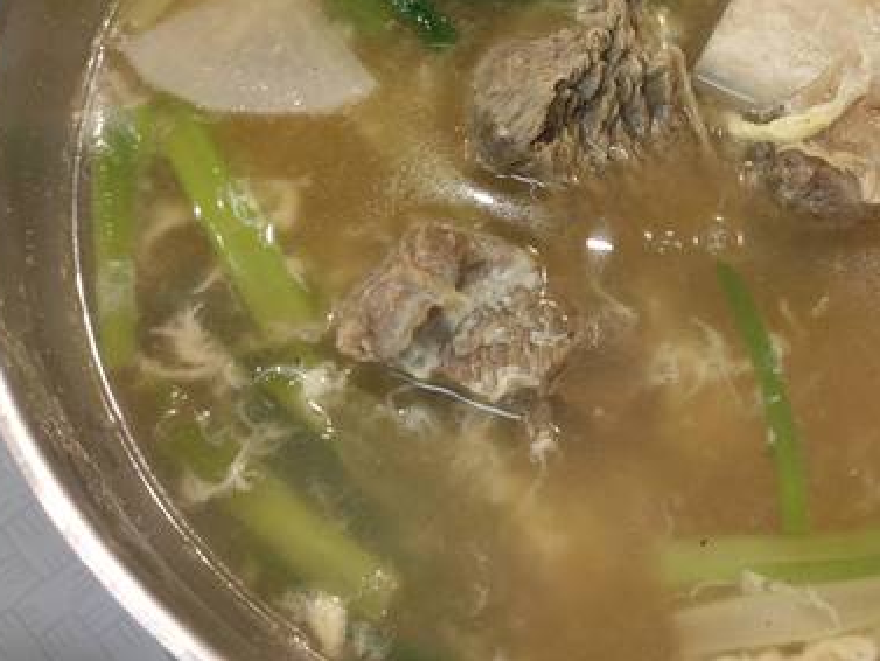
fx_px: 1068
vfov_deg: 34.2
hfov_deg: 43.9
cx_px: 616
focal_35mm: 42
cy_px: 245
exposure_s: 1/60
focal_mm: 4.71
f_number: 1.7
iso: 144
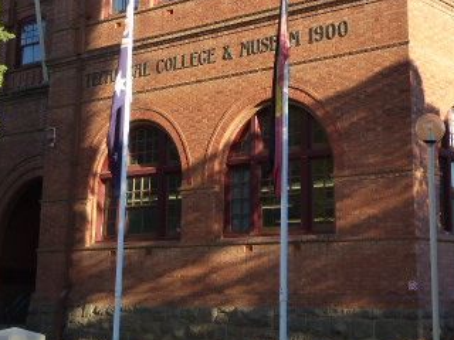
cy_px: 64
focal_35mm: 72
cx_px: 244
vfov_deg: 20.2
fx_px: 944
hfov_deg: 27.0
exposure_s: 1/320
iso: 125
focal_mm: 6.3
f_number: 3.7
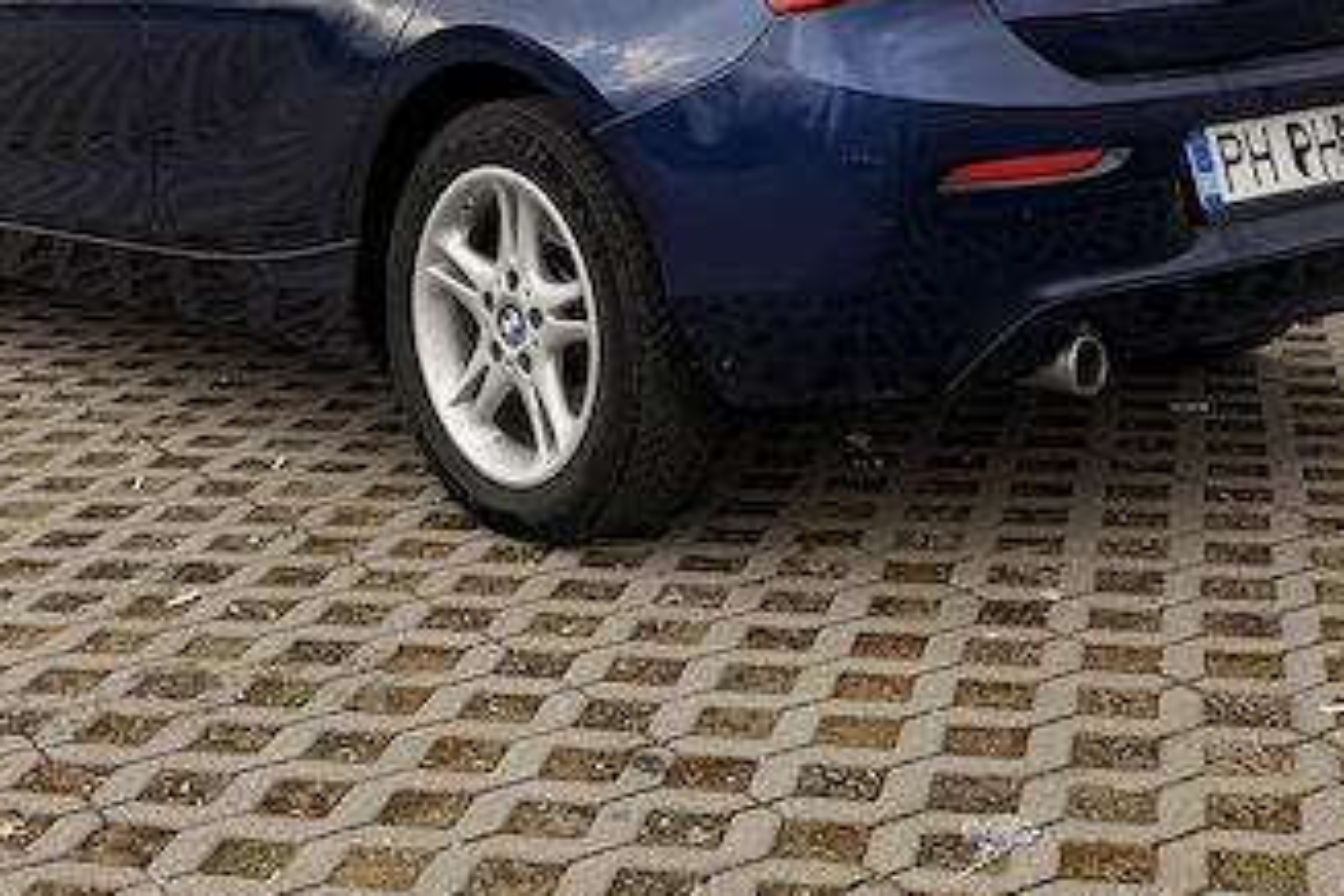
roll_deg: +2.0
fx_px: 2277
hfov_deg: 32.7
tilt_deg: +11.0
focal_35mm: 61
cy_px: -625
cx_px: 493
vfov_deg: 18.4
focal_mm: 6.76
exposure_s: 1/1901
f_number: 1.78
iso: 80
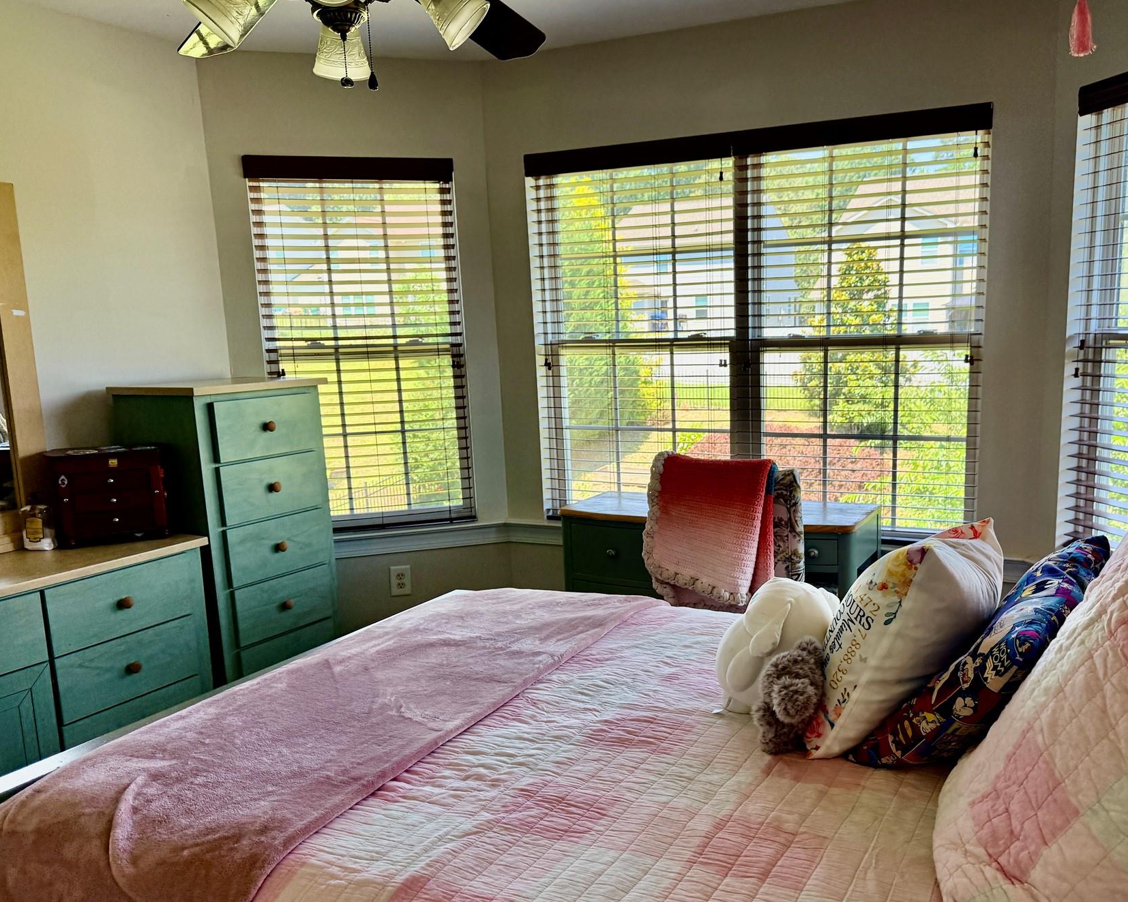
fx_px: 968
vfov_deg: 49.8
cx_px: 674
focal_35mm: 29
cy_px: 517
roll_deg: +1.9
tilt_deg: -11.2
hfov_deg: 60.0
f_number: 1.78
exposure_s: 1/336
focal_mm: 6.76
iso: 100
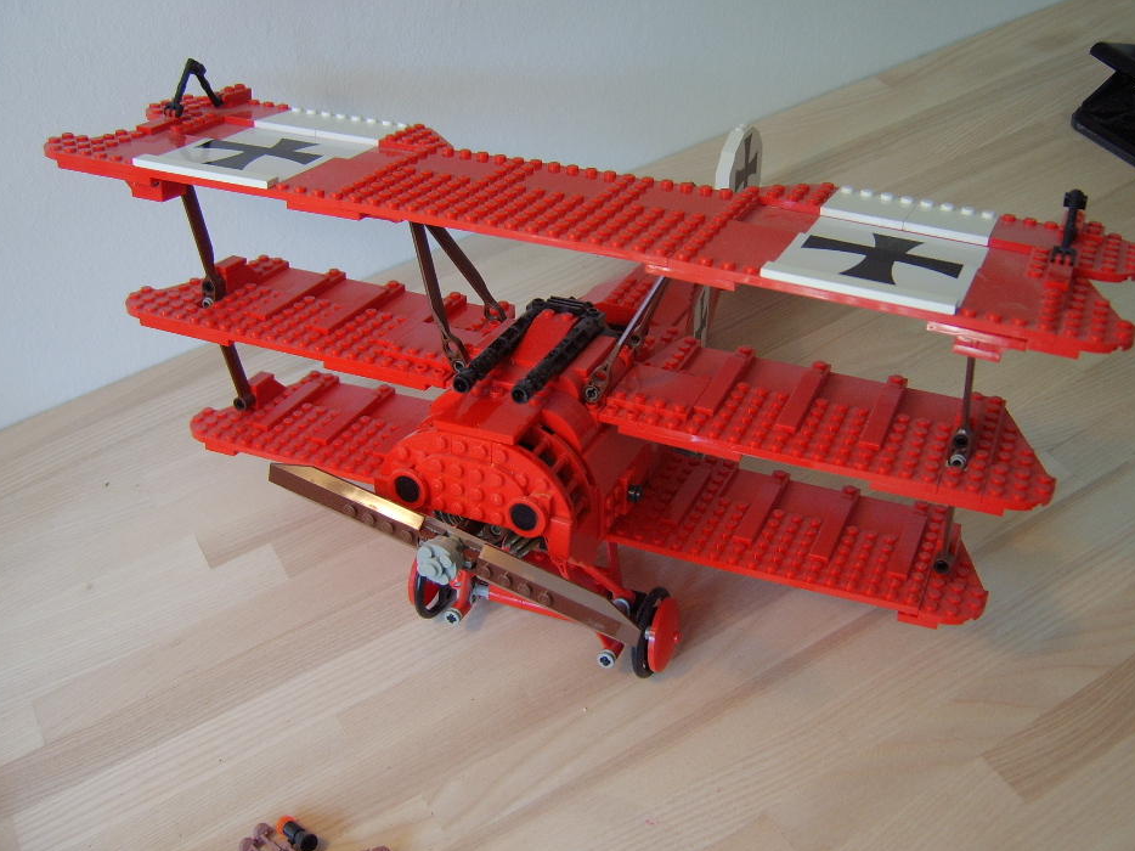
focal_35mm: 34
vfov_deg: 41.7
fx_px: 1115
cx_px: 606
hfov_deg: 53.9
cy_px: 387
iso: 100
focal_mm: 8.13
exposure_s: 1/50
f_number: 2.7
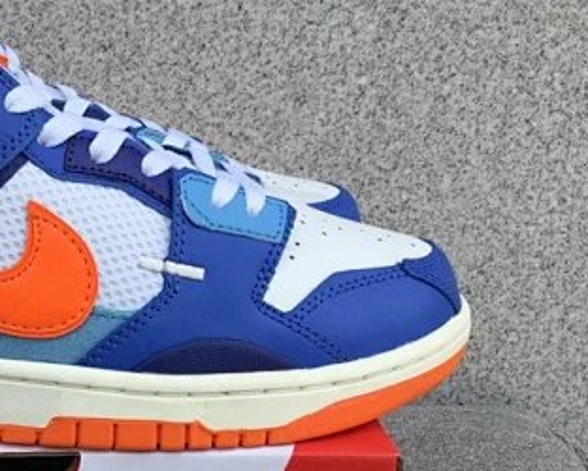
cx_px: 43
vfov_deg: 24.3
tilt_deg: -20.9
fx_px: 1080
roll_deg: +1.7
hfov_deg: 29.1
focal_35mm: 62
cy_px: 365
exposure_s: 1/413
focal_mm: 3.3
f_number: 2.4
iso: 25
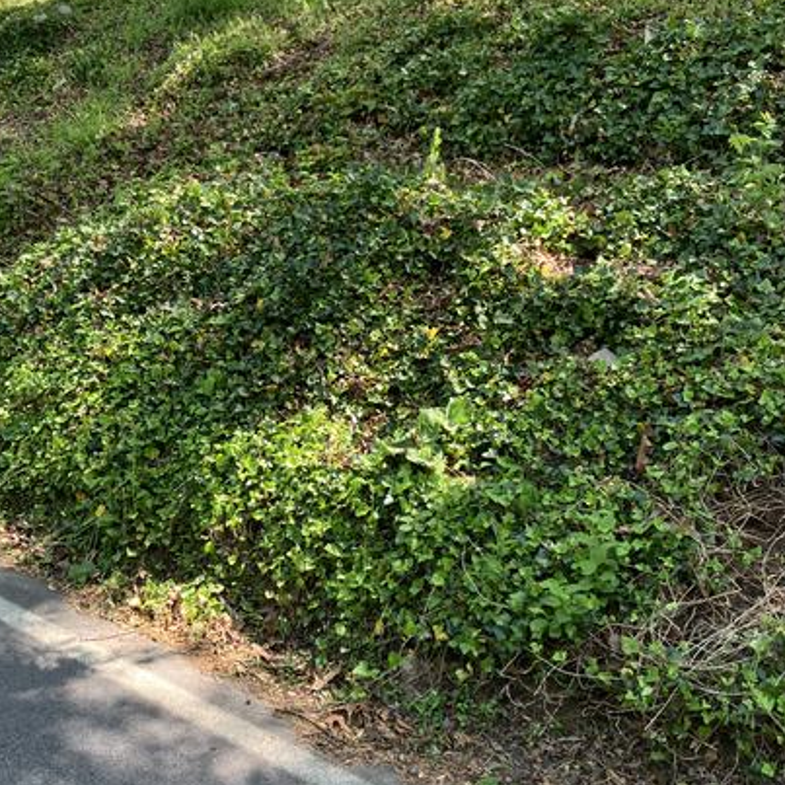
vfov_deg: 39.0
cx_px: 307
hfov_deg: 39.0
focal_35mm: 43
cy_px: 325
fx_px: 1103
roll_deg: -3.6
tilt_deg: -16.7
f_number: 1.8
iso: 25
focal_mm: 3.99
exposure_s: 1/121
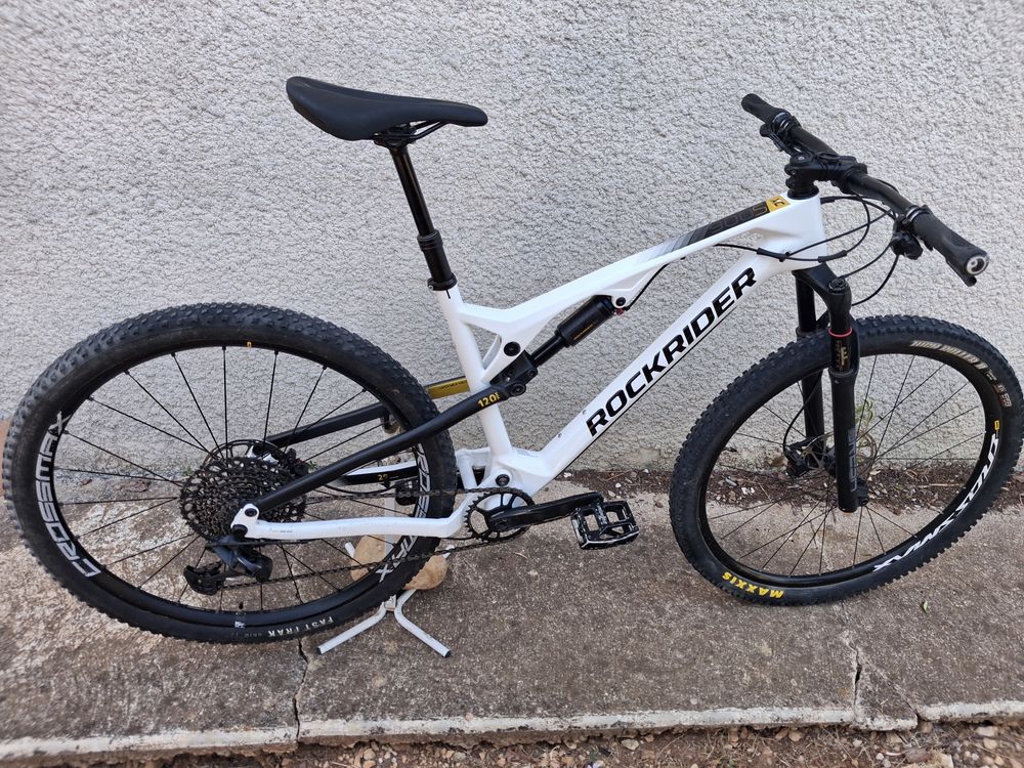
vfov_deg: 51.4
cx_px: 512
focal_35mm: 27
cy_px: 384
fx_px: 799
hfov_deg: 65.3
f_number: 1.8
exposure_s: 1/100
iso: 40
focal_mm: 4
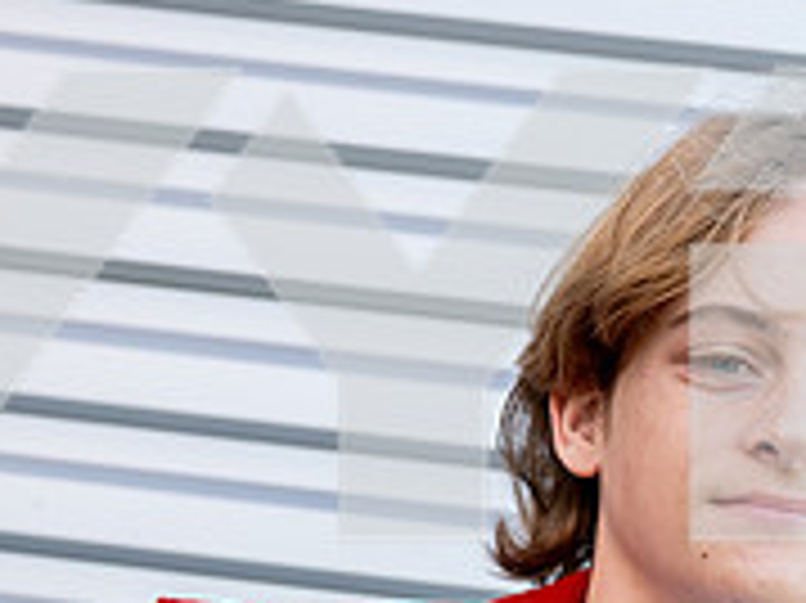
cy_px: 853
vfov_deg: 11.2
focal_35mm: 128
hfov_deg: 15.3
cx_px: 617
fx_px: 2978
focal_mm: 41
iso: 250
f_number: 5
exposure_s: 1/125
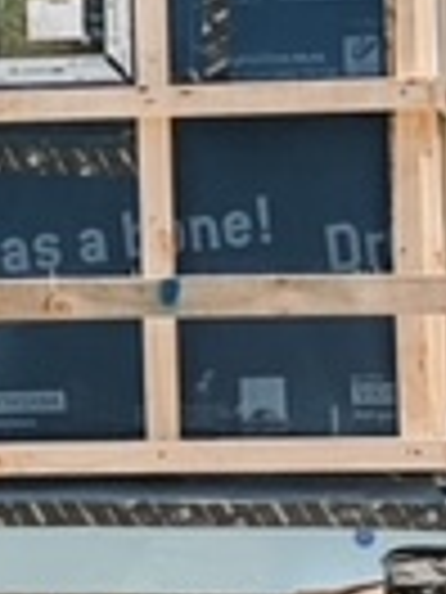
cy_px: -144
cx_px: -108
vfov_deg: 7.7
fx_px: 4346
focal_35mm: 253
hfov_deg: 5.8
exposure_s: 1/1700
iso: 20
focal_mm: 6
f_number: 2
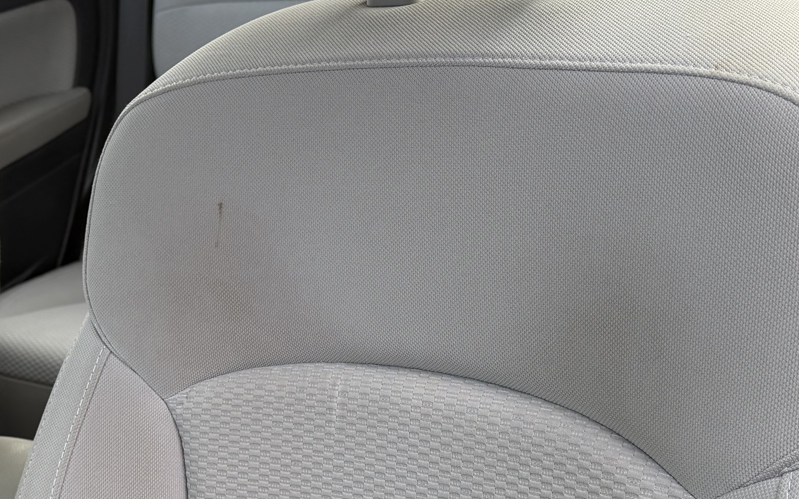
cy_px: 319
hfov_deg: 37.2
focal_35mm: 54
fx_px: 1176
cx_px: 271
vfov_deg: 23.9
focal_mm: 6.76
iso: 100
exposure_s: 1/567
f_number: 1.78
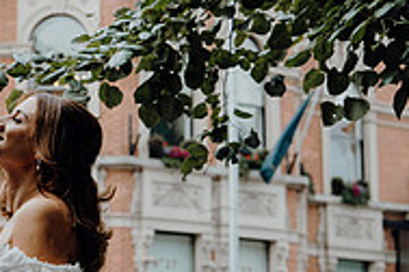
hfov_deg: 13.9
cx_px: -41
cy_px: 27
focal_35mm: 144
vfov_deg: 9.5
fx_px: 1636
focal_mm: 47
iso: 200
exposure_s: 1/250
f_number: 3.5
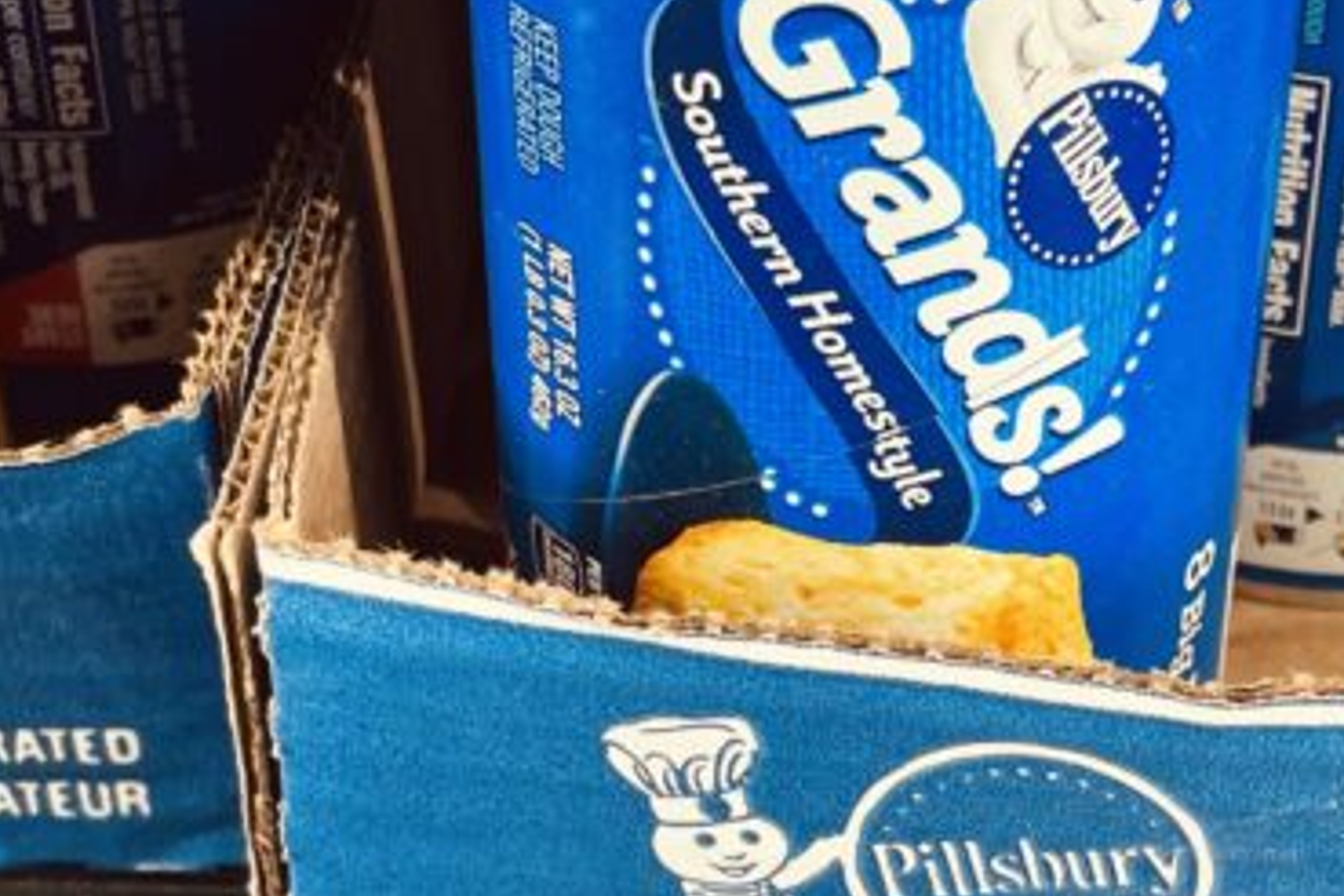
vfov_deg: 18.1
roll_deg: -1.0
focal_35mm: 75
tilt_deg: -36.0
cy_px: 677
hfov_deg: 26.9
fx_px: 2800
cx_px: 863
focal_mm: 4.2
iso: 80
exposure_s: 1/66
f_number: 1.6
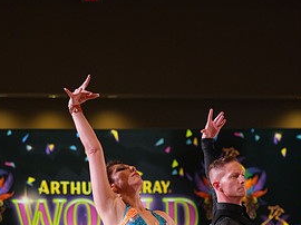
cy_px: 282
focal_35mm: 217
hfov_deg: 9.1
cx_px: 170
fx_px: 1885
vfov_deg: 6.8
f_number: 4
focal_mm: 105
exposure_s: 1/400
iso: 2000
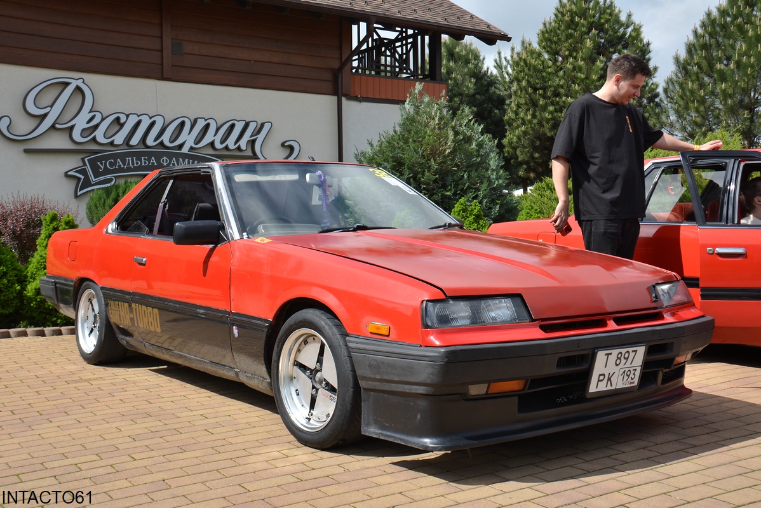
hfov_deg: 49.5
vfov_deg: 34.2
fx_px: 825
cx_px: 380
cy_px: 254
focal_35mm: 39
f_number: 8
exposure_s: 1/320
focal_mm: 26
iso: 100
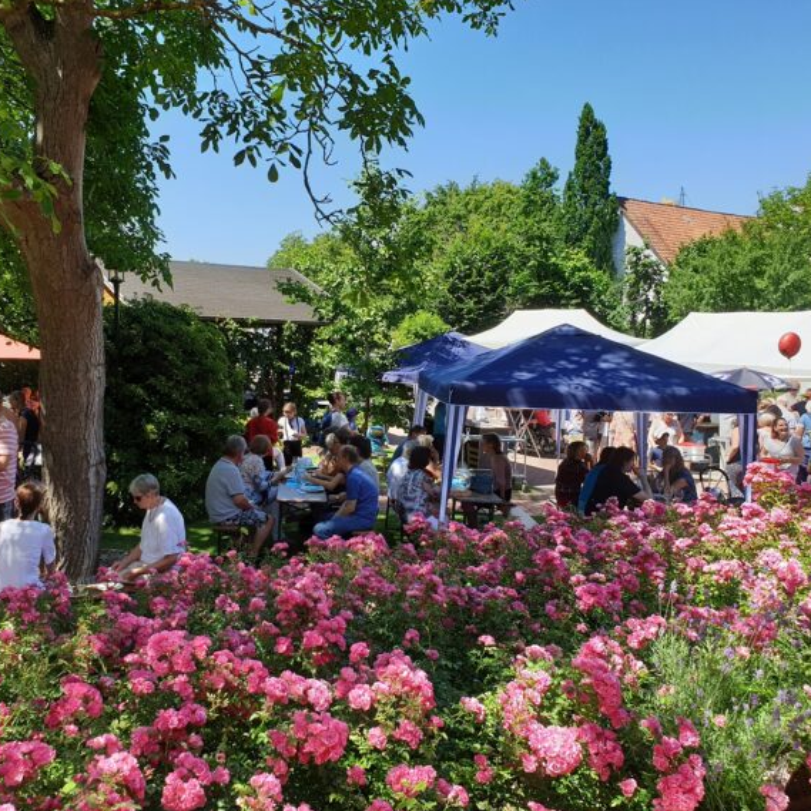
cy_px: 408
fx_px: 822
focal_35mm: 31
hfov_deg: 52.3
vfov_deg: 52.5
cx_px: 346
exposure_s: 1/732
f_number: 2.4
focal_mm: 4.3
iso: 50
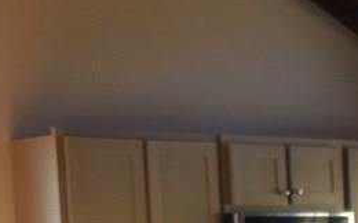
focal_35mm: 163
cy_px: 479
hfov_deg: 12.5
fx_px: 1589
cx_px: 443
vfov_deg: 7.6
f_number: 3.9
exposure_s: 1/30
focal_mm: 7
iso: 280
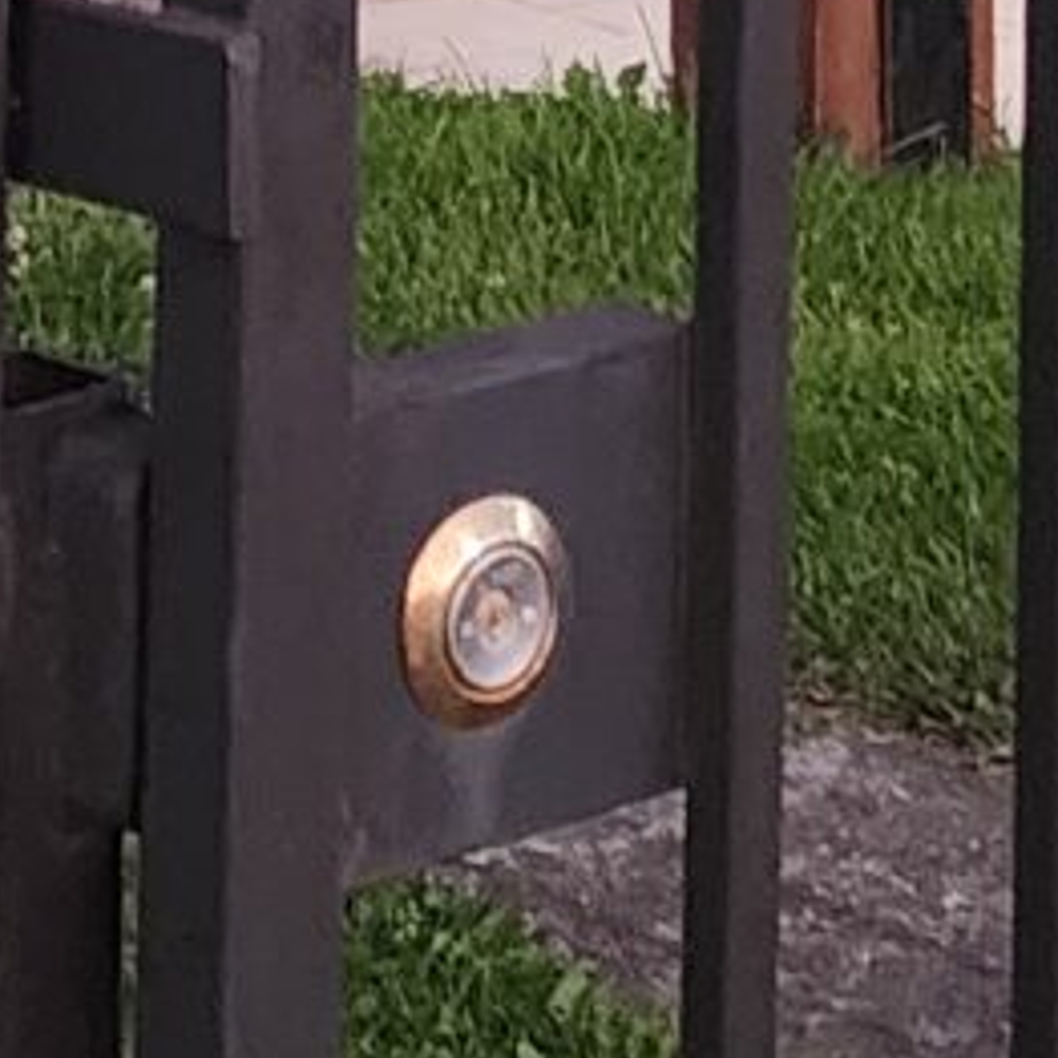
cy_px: -2128
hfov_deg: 8.8
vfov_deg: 7.7
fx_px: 6881
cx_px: 376
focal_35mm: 199
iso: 800
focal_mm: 6.4
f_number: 1.8
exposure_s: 1/25
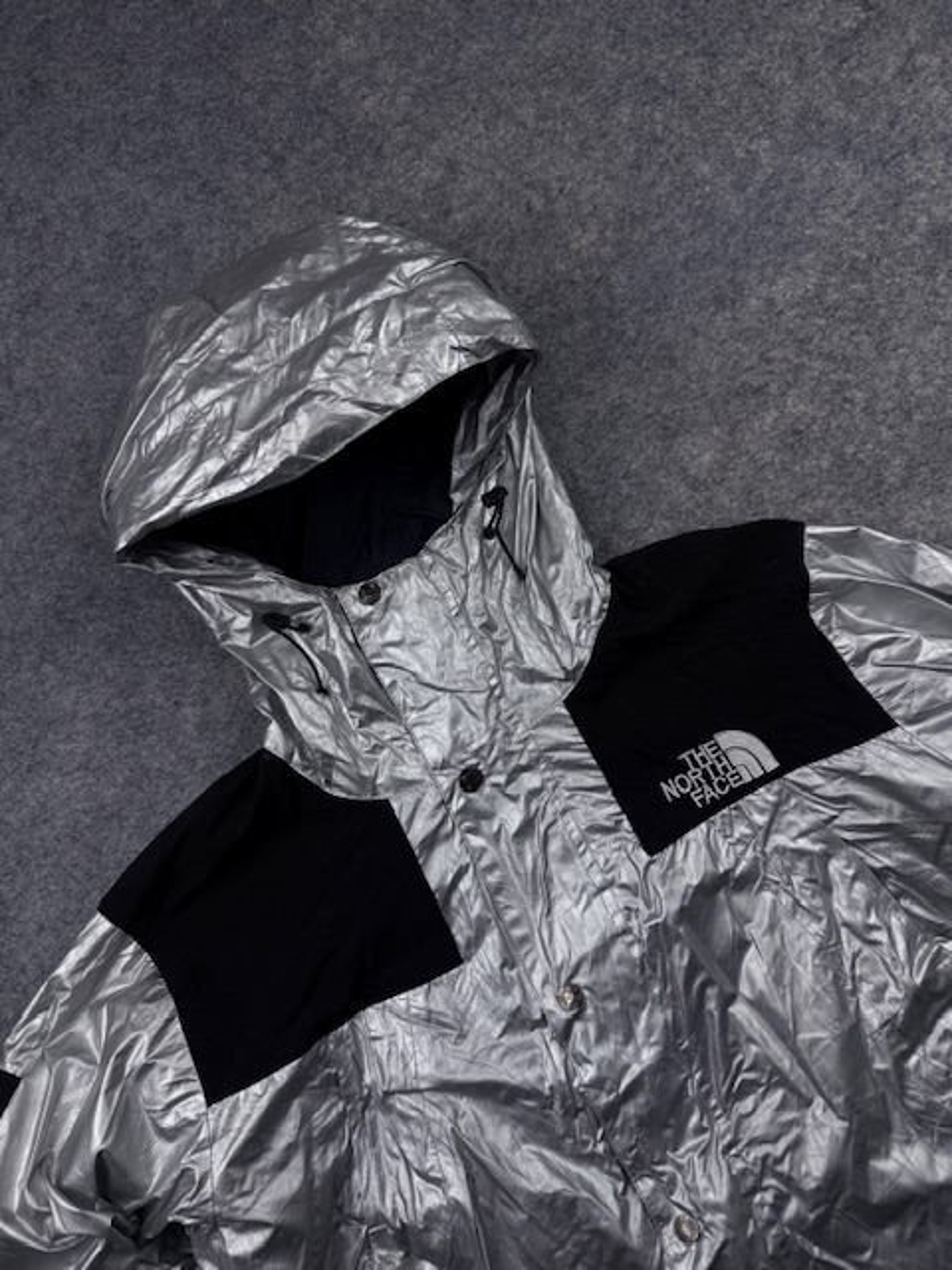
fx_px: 880
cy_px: 635
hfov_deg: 56.8
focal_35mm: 24
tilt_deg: -54.1
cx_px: 476
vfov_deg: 71.6
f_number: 1.78
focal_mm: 6.76
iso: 80
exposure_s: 1/602
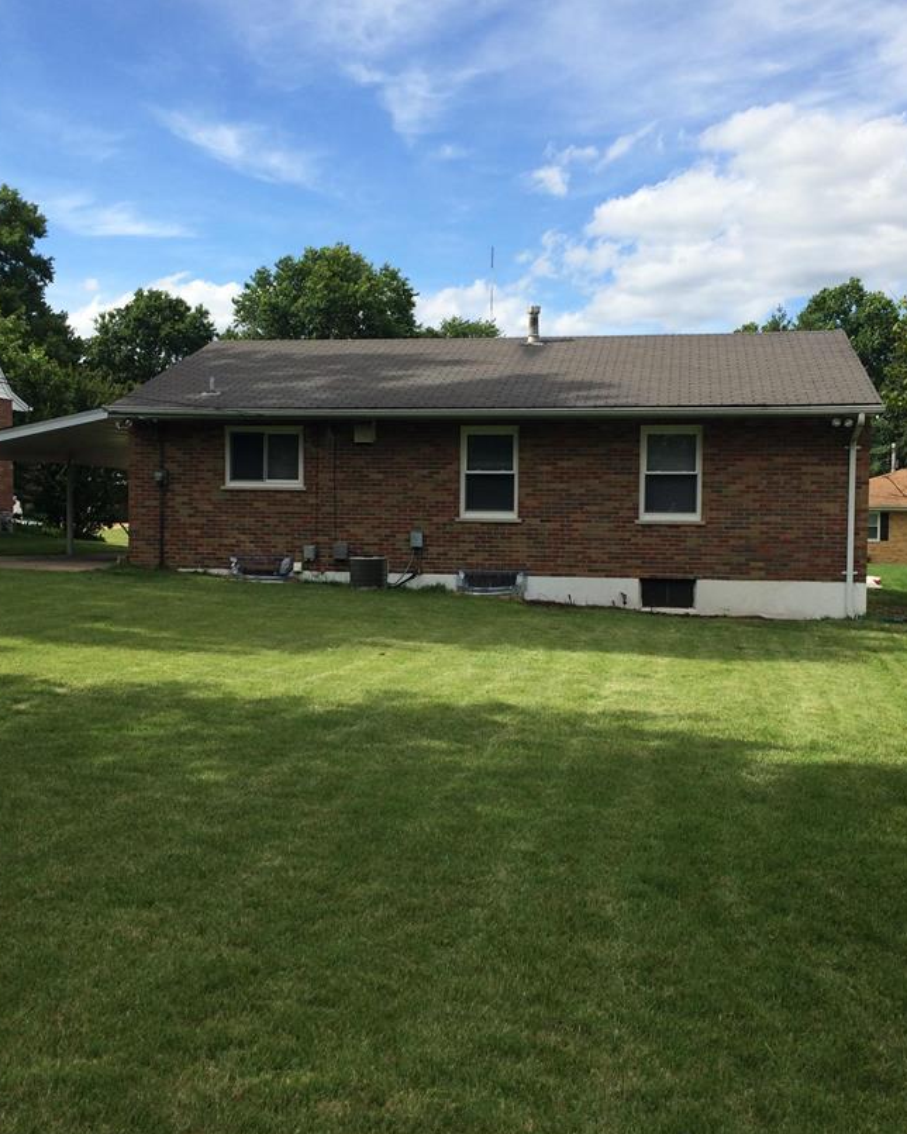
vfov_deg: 50.3
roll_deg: -1.5
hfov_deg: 41.1
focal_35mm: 36
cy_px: 561
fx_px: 1208
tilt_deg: -3.4
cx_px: 430
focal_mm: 4.15
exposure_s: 1/1580
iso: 32
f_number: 2.2
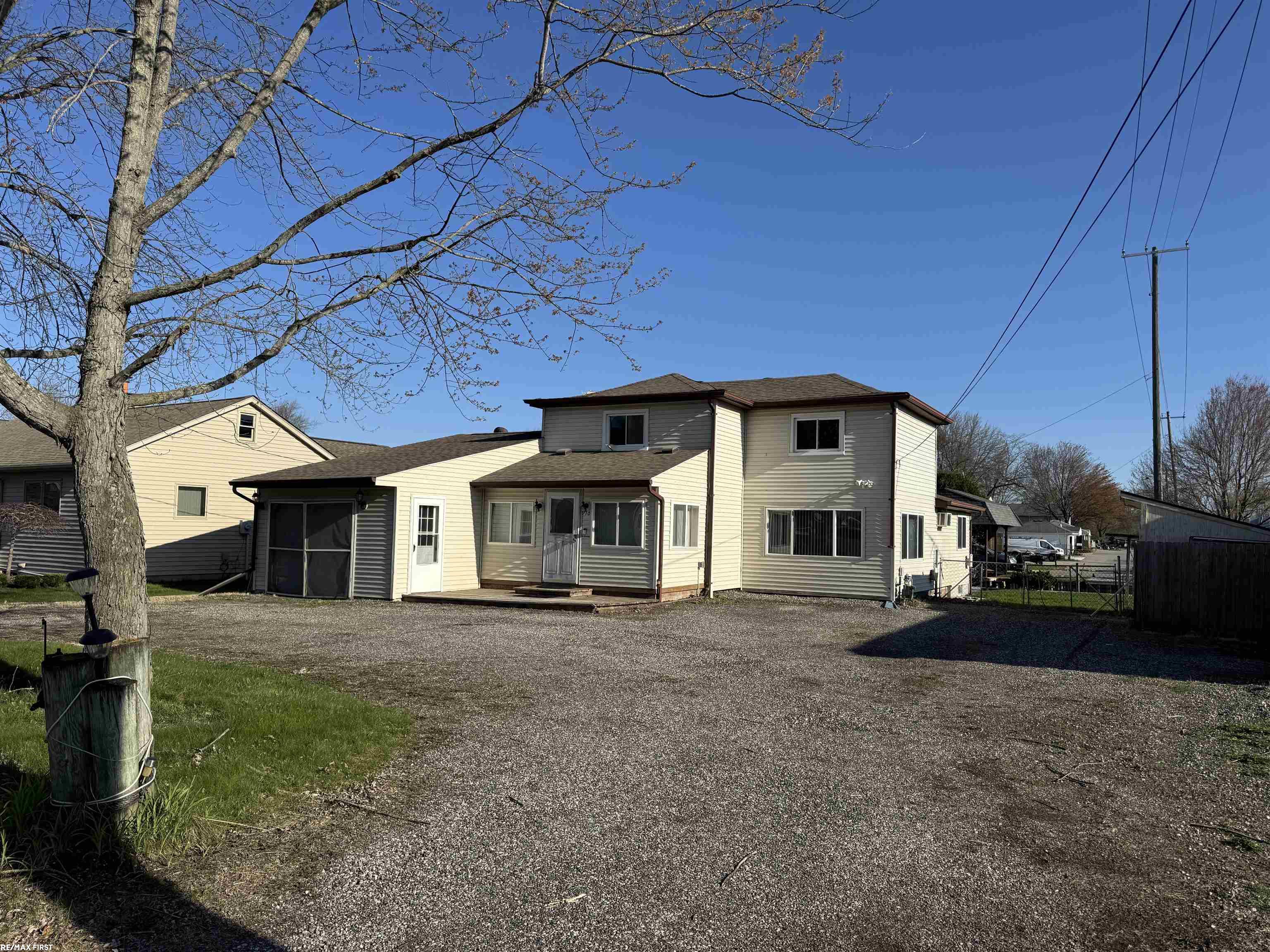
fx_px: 881
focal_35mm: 24
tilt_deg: +2.7
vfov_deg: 56.8
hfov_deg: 71.6
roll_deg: -1.2
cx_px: 635
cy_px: 476
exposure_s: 1/5814
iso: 80
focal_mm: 6.76
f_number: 1.78
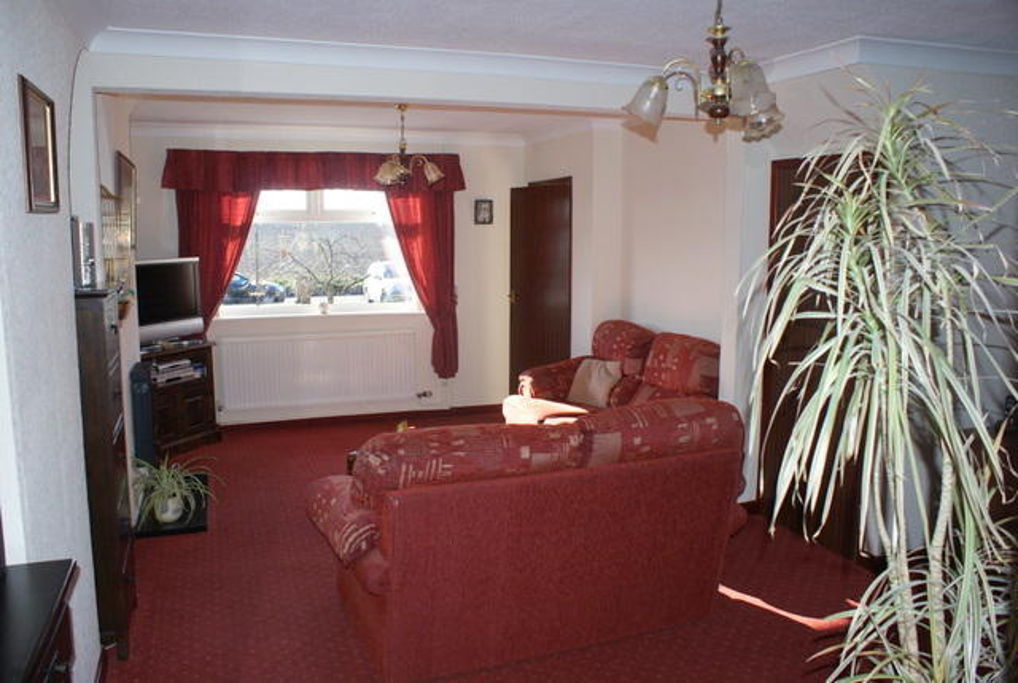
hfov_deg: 67.3
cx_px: 509
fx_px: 765
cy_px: 342
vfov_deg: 48.1
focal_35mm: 27
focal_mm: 18
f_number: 5.6
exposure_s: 1/160
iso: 200
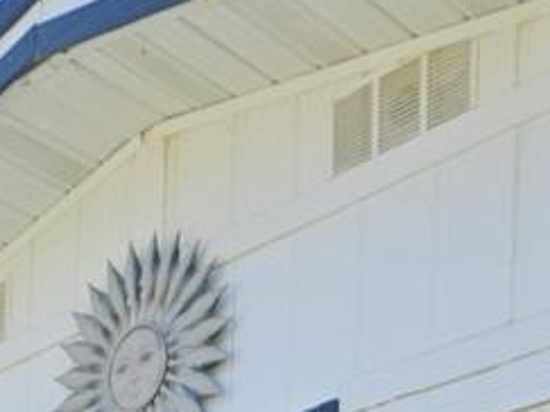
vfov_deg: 12.3
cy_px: 964
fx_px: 1540
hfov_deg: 20.0
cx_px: 118
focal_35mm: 97
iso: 50
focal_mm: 5.4
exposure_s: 1/1019
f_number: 1.8
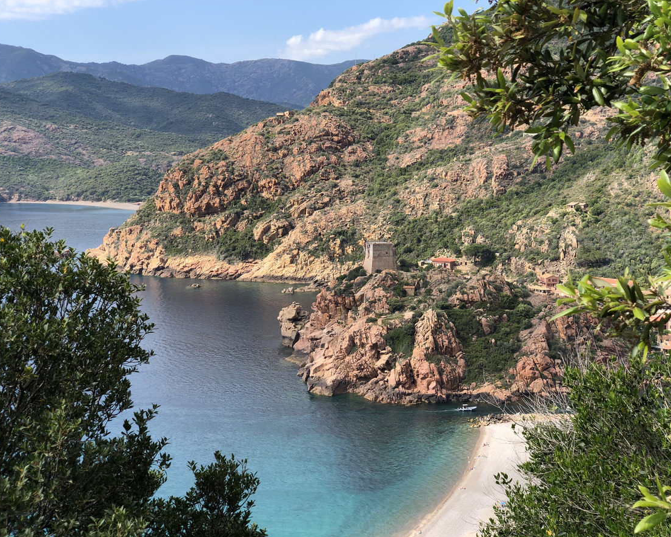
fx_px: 1092
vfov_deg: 27.6
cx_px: 355
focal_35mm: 55
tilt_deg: -6.6
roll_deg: +0.4
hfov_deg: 34.1
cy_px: 268
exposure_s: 1/607
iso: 16
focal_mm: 6
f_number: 2.4
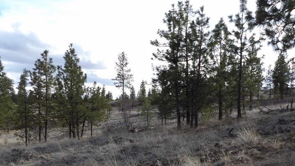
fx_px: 297
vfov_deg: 30.4
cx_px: 161
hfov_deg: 52.7
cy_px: 134
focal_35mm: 38
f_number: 3.2
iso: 100
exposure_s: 1/489
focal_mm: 4.3
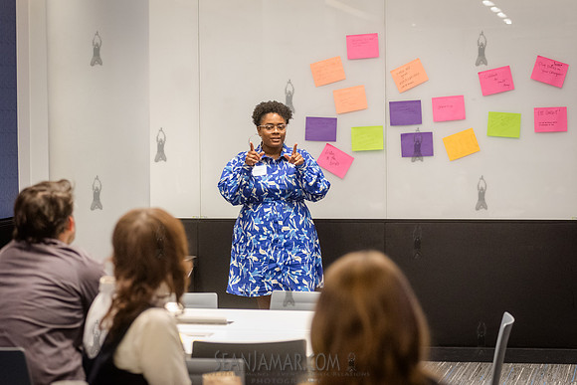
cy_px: 192
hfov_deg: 20.2
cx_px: 288
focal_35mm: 101
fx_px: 1620
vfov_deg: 13.6
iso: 6400
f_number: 3.5
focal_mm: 100
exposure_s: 1/320
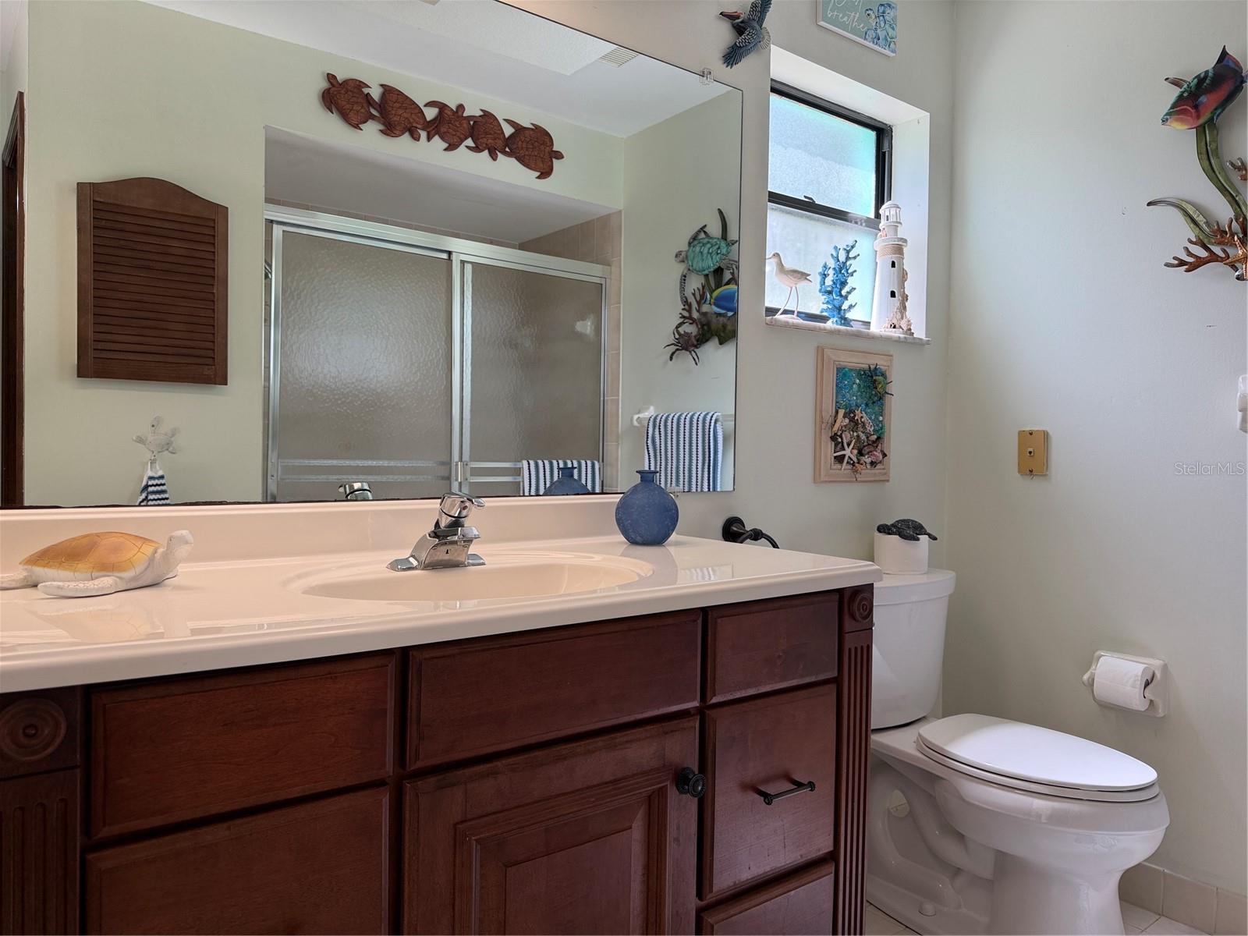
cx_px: 624
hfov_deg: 71.6
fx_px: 865
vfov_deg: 56.8
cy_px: 468
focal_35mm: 24
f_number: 1.78
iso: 80
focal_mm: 6.76
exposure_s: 1/172
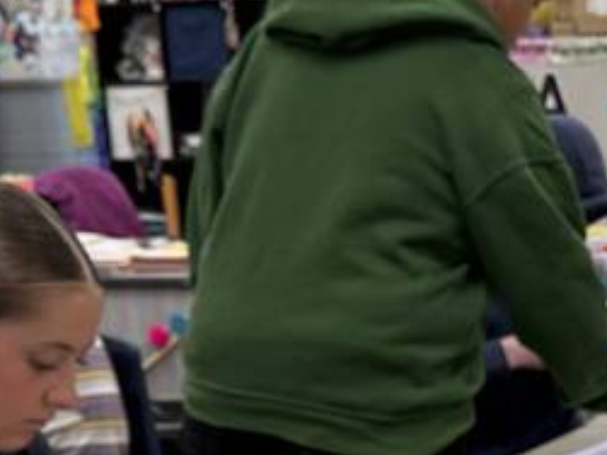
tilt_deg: -18.2
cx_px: 525
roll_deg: +2.3
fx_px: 1718
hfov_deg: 19.7
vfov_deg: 14.2
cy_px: 670
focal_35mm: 98
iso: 125
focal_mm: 6.76
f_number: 1.78
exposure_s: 1/60
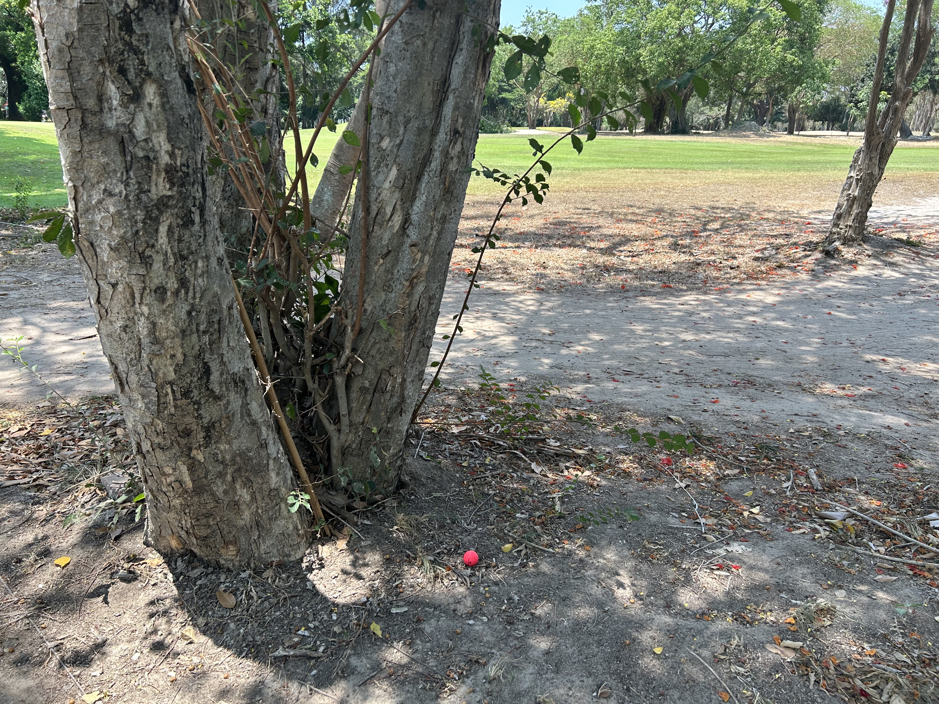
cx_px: 470
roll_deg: -0.9
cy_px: 352
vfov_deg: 53.1
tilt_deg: -17.0
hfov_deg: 67.3
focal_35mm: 26
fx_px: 705
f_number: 1.5
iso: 50
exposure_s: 1/827
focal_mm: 5.7
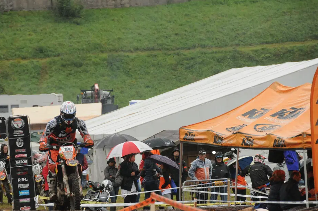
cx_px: 146
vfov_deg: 4.2
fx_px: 2903
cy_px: 133
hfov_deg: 6.3
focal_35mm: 329
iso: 800
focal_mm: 170
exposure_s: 1/640
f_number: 5.6
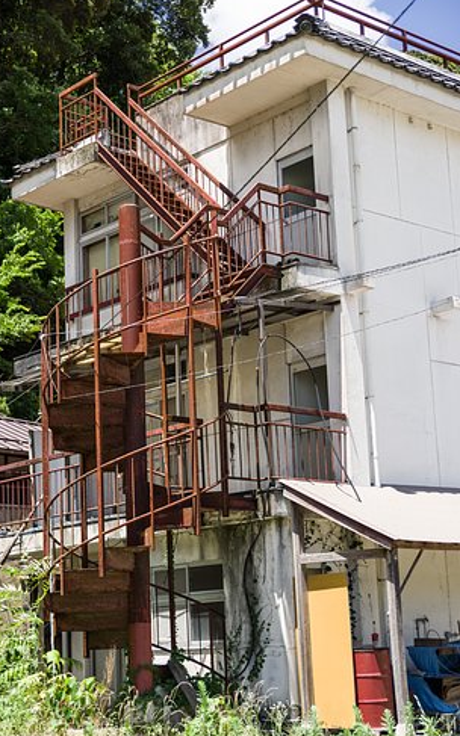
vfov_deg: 33.5
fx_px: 1225
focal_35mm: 61
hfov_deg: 21.3
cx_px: 210
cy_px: 366
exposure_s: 1/640
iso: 200
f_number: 2.8
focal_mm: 38
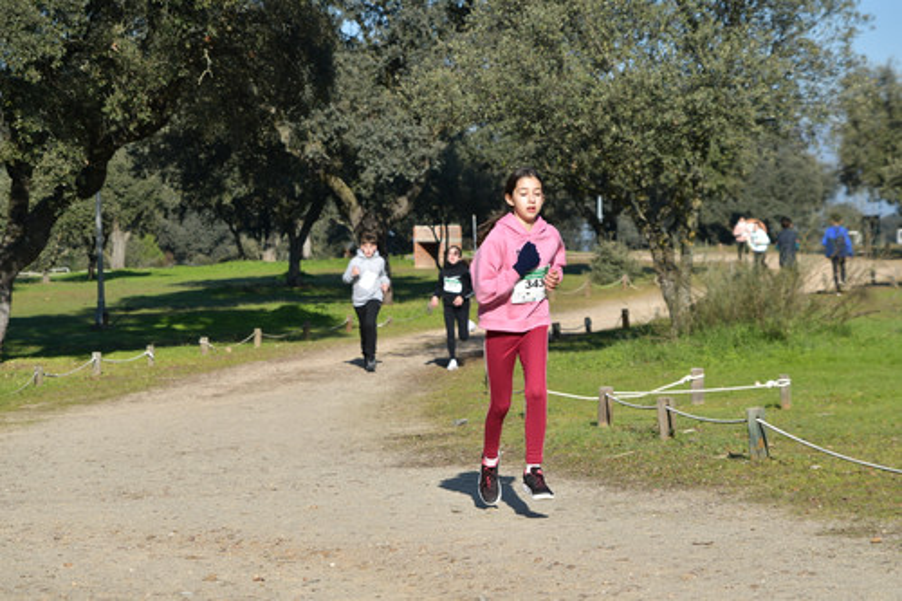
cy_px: 300
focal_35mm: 105
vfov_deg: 13.0
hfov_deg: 19.5
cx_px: 451
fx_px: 2630
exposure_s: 1/1000
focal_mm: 70
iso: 100
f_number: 5
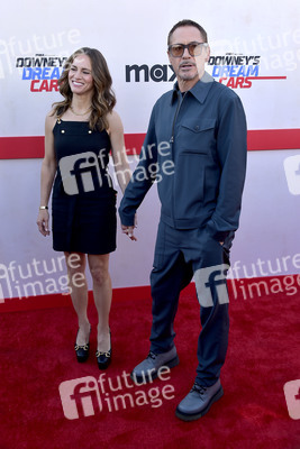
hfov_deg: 38.9
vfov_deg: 55.8
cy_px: 224
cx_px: 150
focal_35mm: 34
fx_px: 425
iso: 200
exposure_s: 1/250
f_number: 6.3
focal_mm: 34
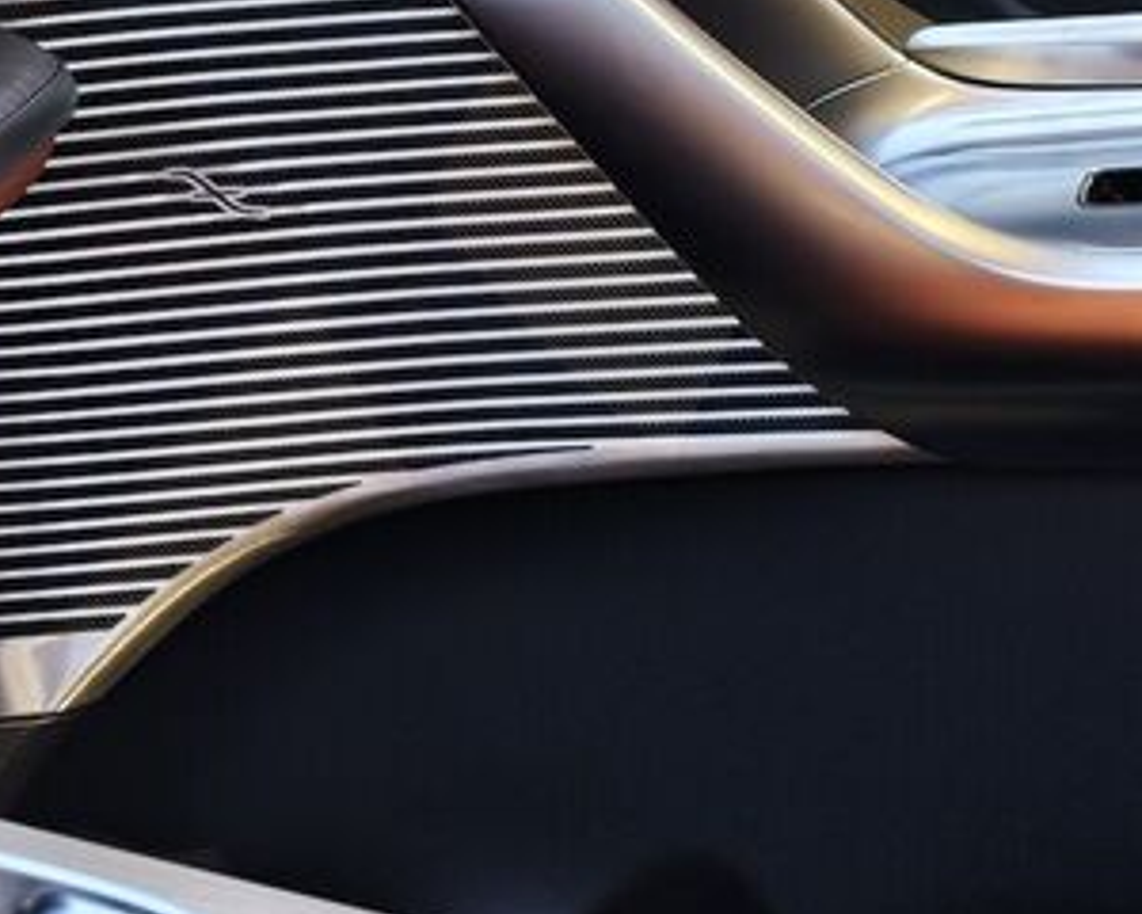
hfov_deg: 9.3
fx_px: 7030
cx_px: 853
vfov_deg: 7.4
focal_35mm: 208
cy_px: -46
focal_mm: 19.9
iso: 50
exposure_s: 1/100
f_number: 2.39
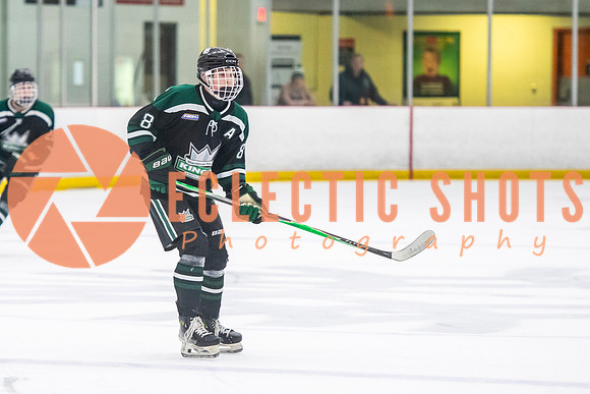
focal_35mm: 267
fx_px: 4371
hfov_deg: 7.7
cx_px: 210
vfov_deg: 5.2
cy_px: 197
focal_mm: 145
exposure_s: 1/640
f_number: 3.2
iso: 3200
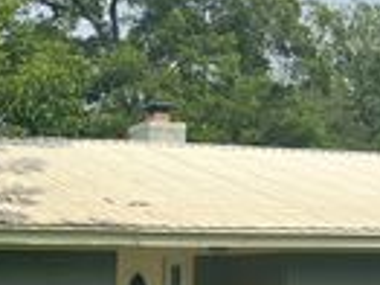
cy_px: 368
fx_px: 1086
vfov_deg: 14.3
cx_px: -41
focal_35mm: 99
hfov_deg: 19.0
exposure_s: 1/2165
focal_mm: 5.7
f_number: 1.5
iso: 50
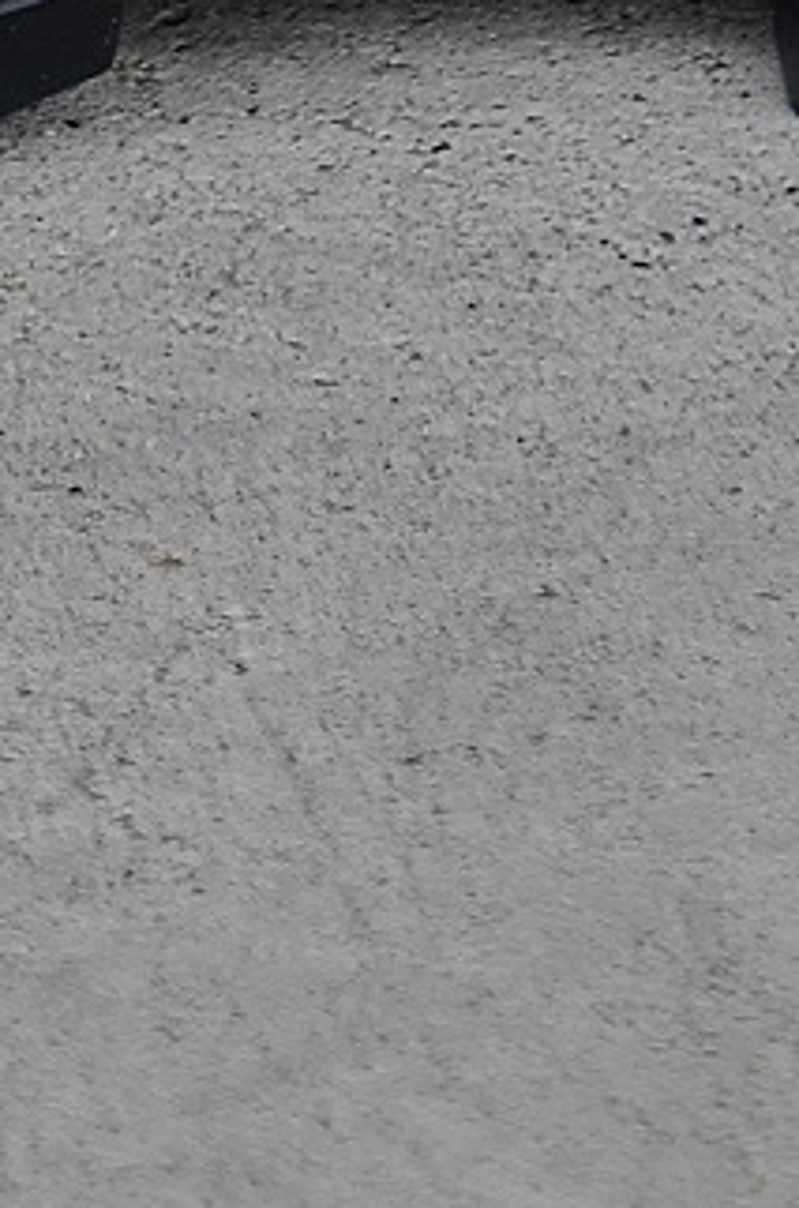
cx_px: -675
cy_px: -1240
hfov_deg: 1.4
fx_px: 31774
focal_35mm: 949
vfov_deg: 2.2
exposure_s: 1/250
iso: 320
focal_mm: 135
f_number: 6
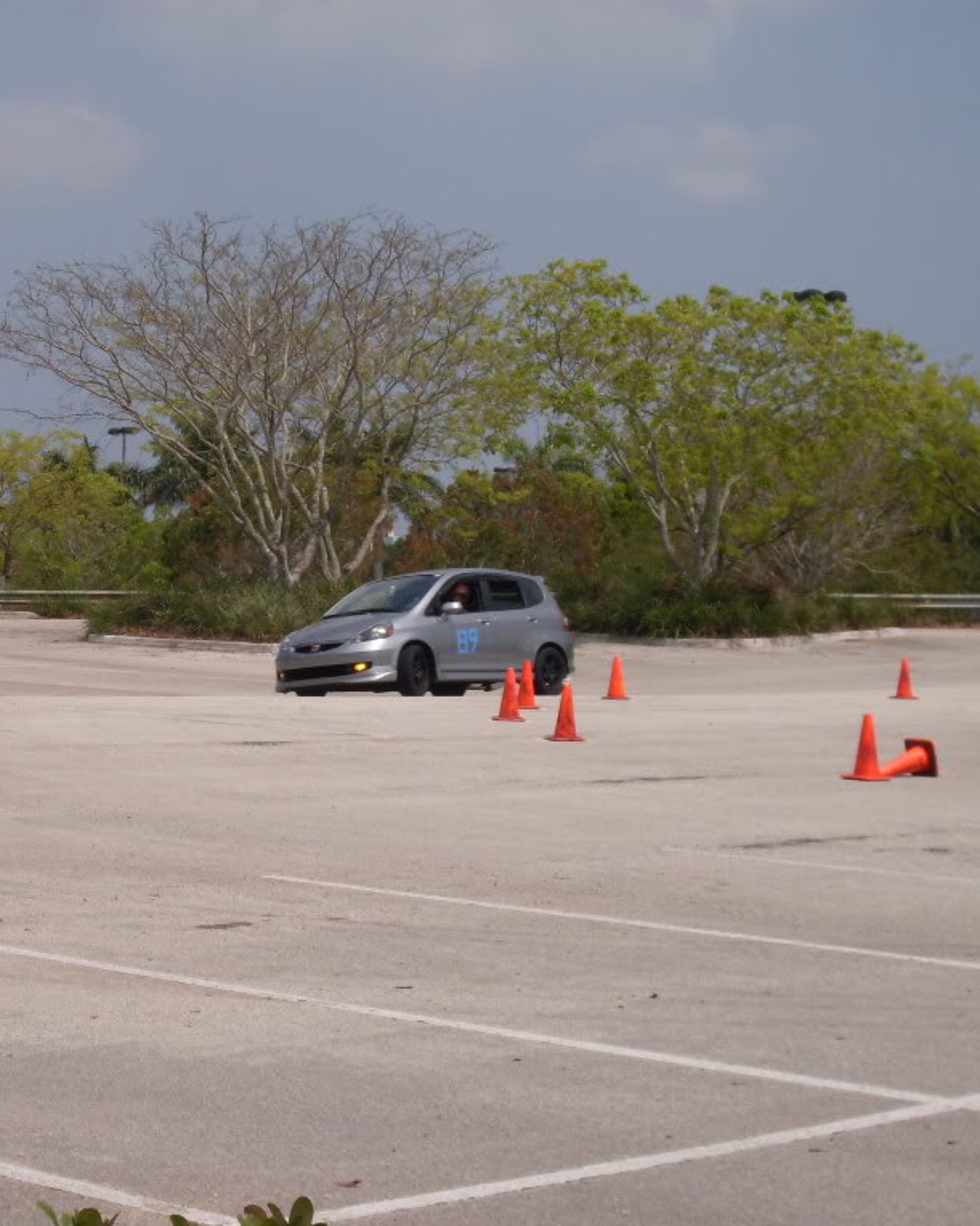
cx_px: 268
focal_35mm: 106
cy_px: 613
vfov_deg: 18.1
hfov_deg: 14.5
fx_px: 3844
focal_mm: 13.5
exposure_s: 1/250
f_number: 11.8
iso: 80
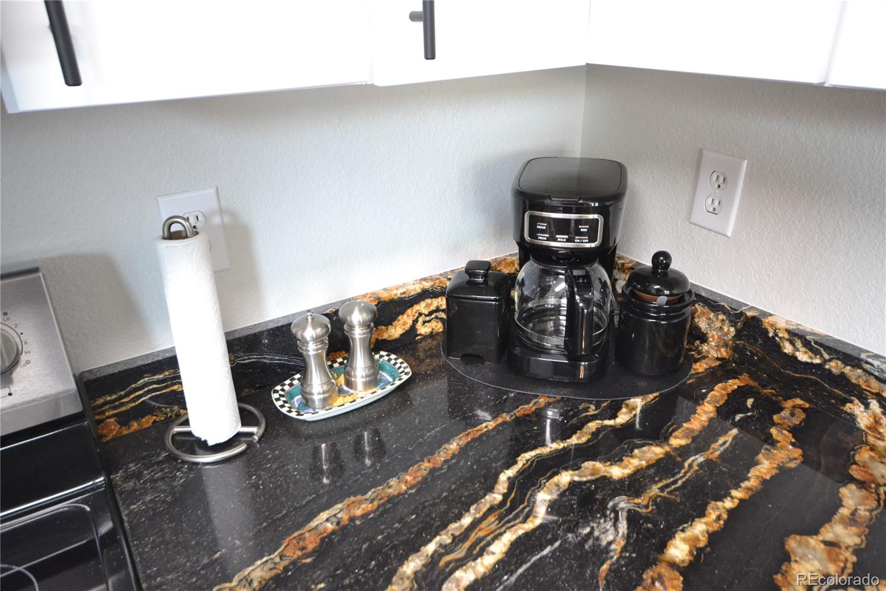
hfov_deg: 67.4
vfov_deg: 47.9
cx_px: 443
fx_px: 664
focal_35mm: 27
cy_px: 296
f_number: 5.3
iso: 3200
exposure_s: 1/30
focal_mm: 18
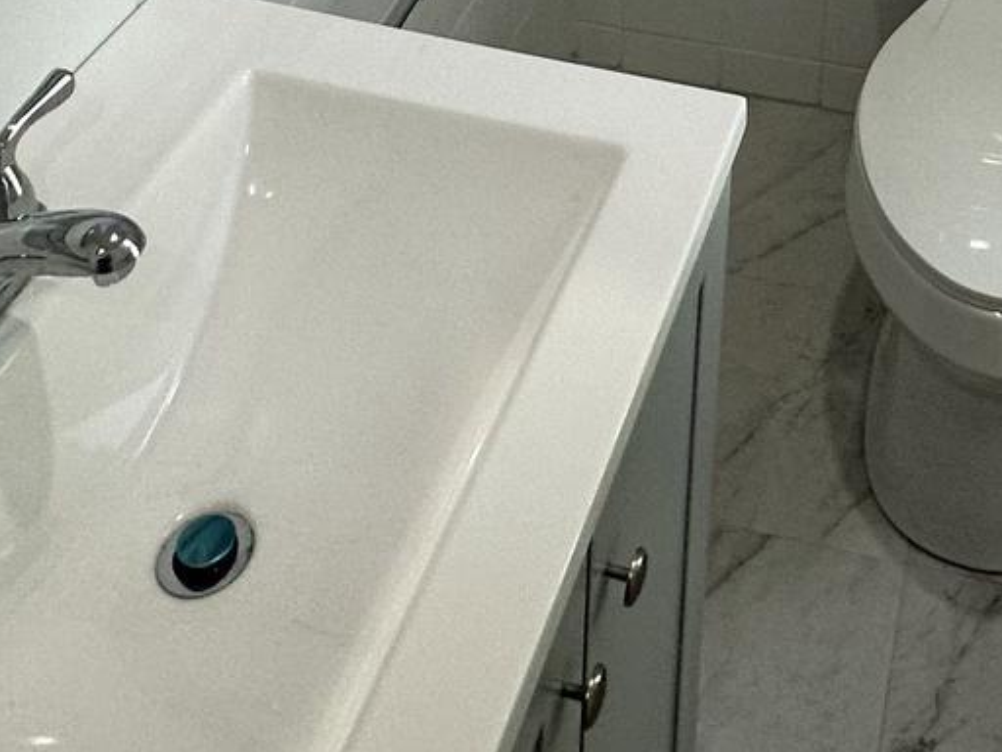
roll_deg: -4.6
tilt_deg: -14.2
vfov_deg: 19.1
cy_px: -638
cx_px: 908
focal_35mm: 56
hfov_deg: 32.6
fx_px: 1621
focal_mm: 2.22
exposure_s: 1/120
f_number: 2.2
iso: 125
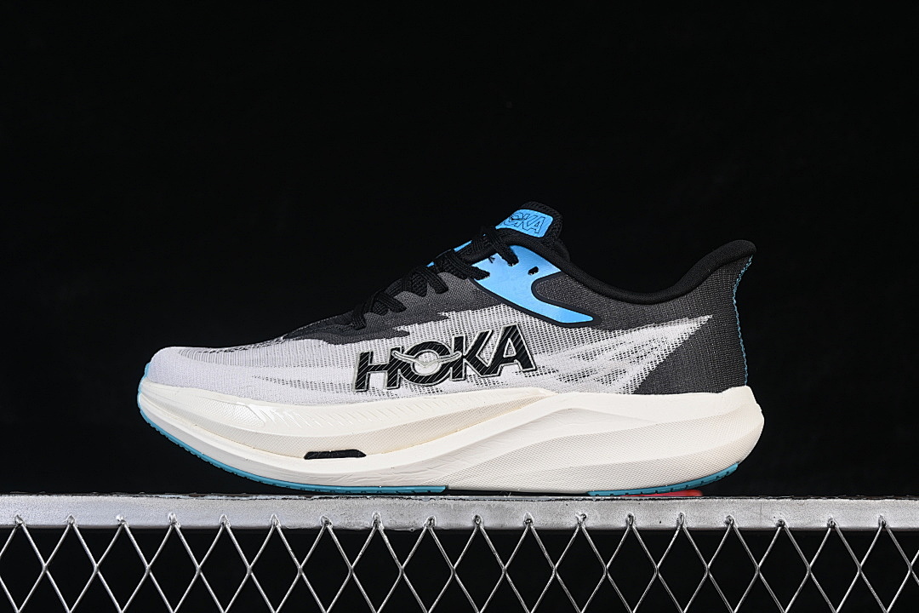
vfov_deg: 18.2
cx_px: 460
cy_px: 306
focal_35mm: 75
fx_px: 1914
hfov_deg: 27.0
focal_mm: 50
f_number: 8
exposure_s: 1/80
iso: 160
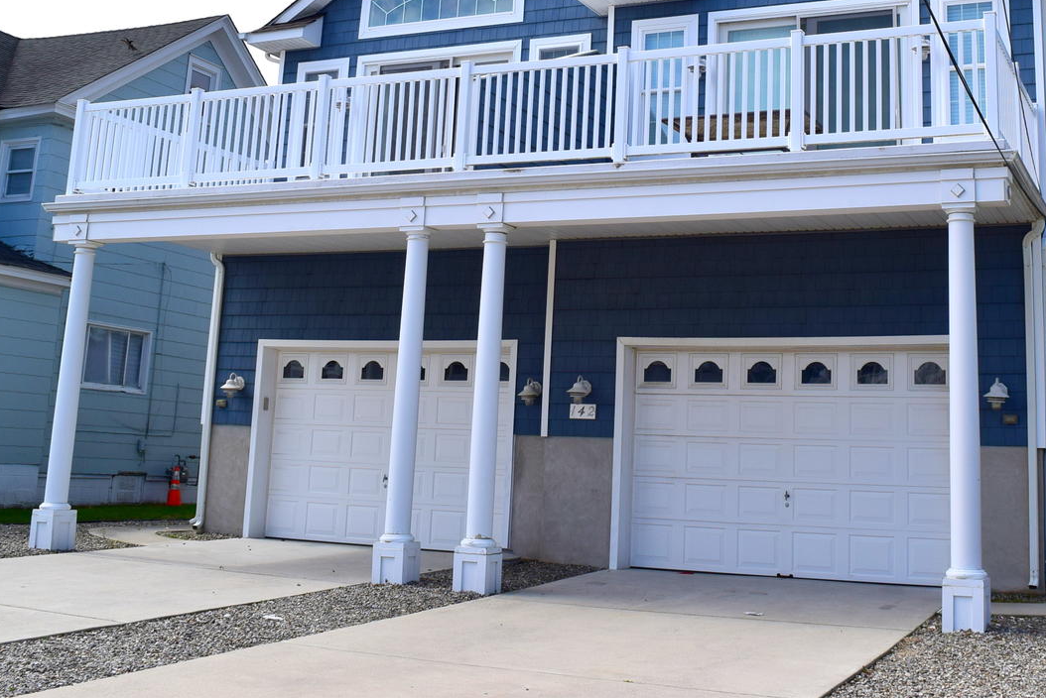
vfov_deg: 28.8
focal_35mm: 46
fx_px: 1337
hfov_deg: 42.4
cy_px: 164
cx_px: 648
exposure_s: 1/640
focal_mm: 20
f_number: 11
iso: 200
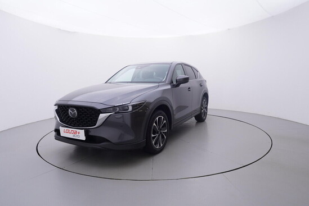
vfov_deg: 56.2
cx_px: 154
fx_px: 193
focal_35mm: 22
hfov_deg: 77.3
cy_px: 103
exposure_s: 1/80
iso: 200
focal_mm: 15
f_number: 5
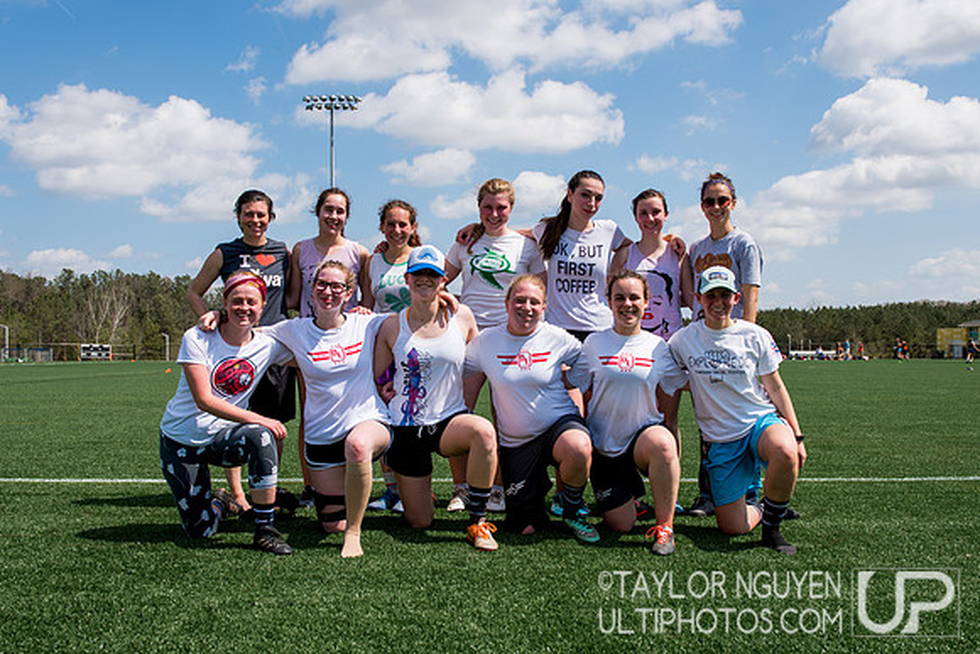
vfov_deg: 40.2
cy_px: 352
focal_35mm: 33
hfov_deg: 57.5
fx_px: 893
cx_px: 492
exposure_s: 1/800
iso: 110
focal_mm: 28
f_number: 5.6
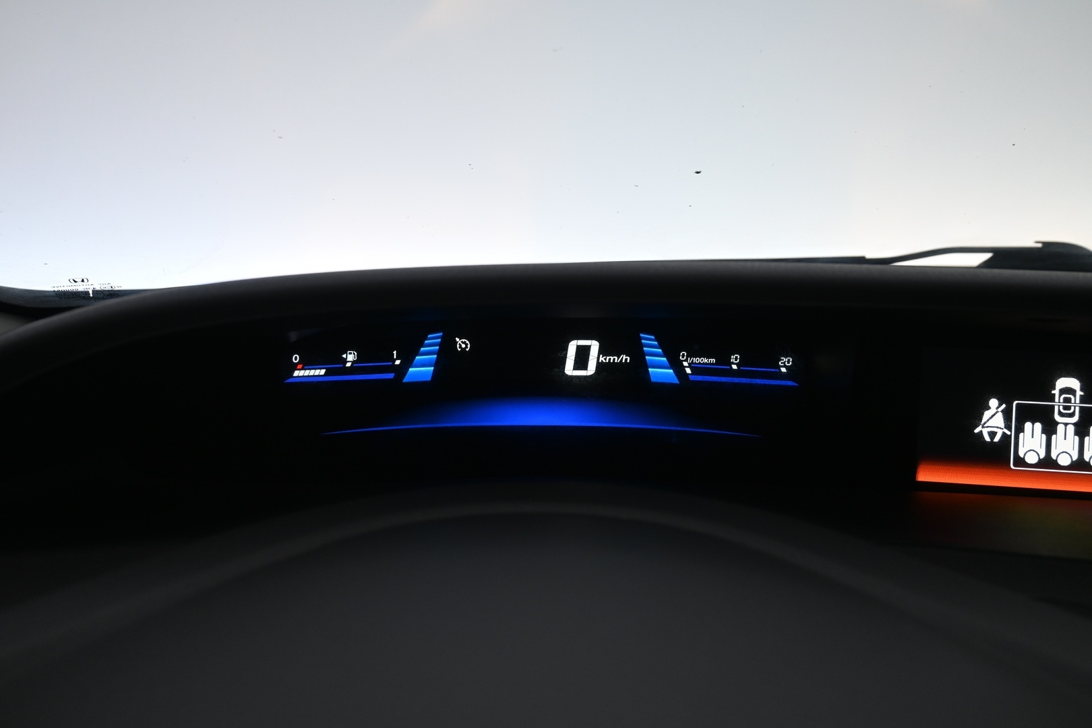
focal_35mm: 32
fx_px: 978
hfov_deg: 58.3
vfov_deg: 40.8
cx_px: 546
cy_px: 364
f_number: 4
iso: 450
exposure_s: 1/30
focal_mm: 21.5
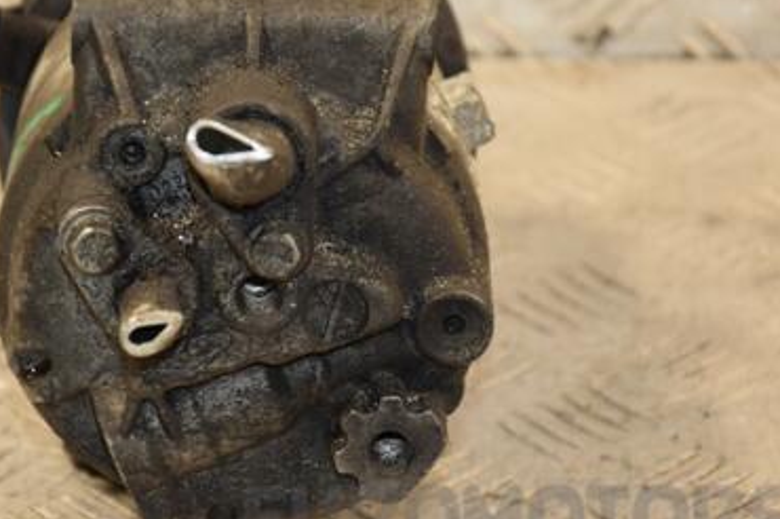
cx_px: 204
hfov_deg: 9.2
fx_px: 4849
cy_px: 236
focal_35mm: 224
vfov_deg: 6.1
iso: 800
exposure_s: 1/100
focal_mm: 92
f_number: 5.6
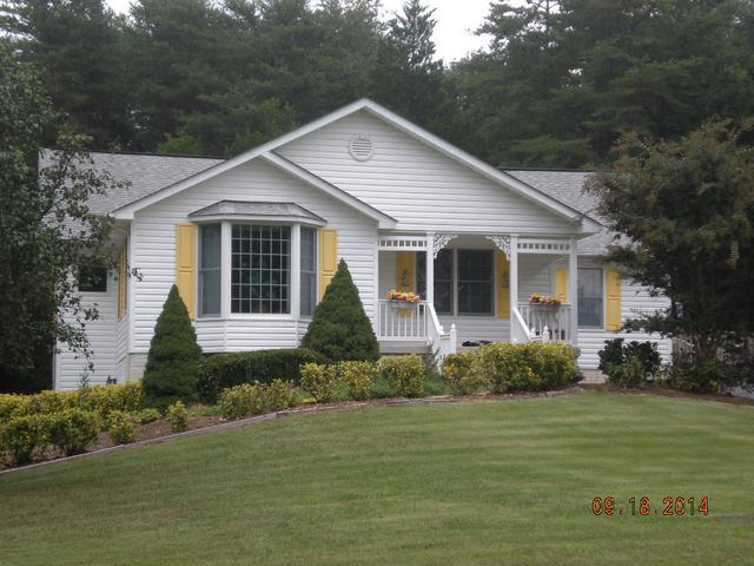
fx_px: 1612
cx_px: 377
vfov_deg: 19.9
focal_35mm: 74
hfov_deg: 26.3
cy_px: 283
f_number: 4.6
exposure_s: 1/126
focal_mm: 12.3
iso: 94
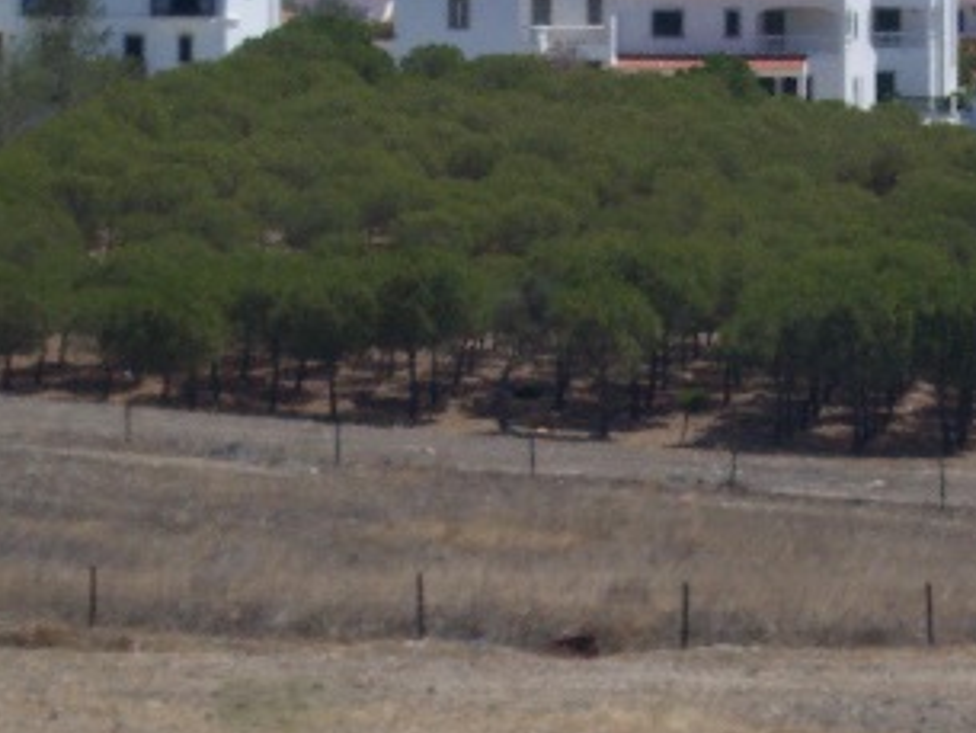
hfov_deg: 6.6
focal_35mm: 299
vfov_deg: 5.0
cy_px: 138
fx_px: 8434
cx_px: 538
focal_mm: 24
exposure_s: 1/350
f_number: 8
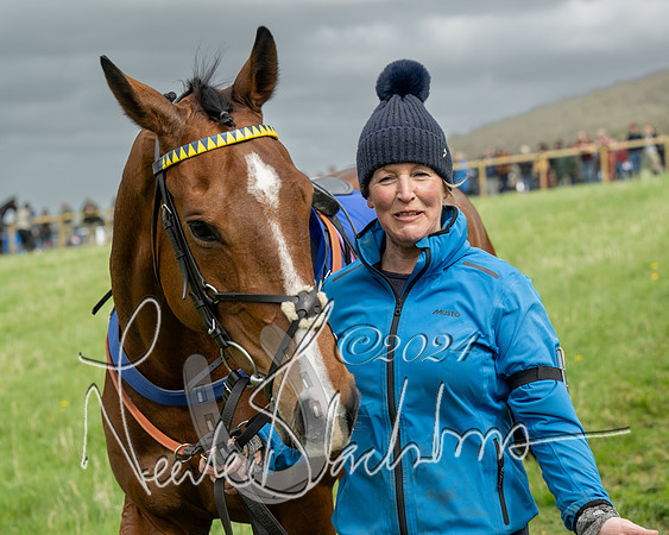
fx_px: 1560
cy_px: 268
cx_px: 334
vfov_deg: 19.4
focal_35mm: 79
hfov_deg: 24.2
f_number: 5
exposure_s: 1/1600
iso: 400
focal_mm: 70
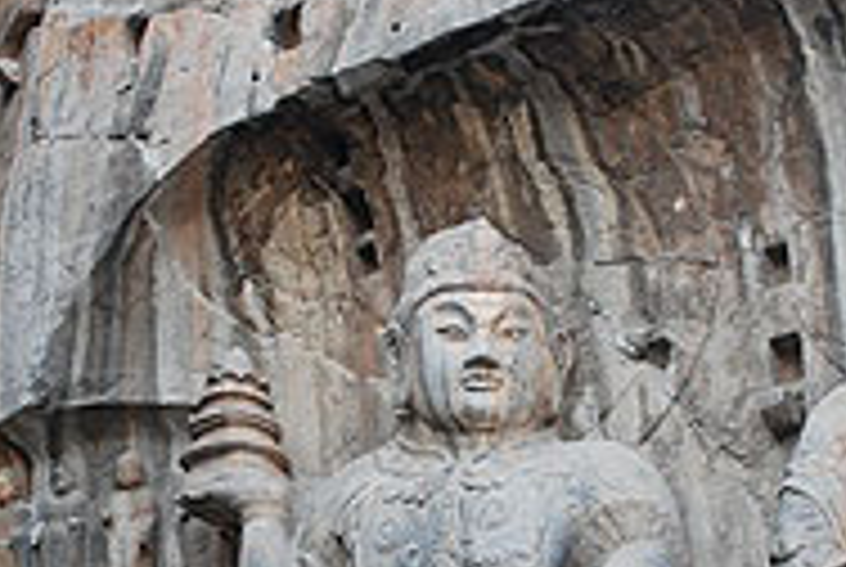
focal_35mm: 79
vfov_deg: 17.2
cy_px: 436
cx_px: 387
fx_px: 1859
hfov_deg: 25.6
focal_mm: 22
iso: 200
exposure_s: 1/125
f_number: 5.6
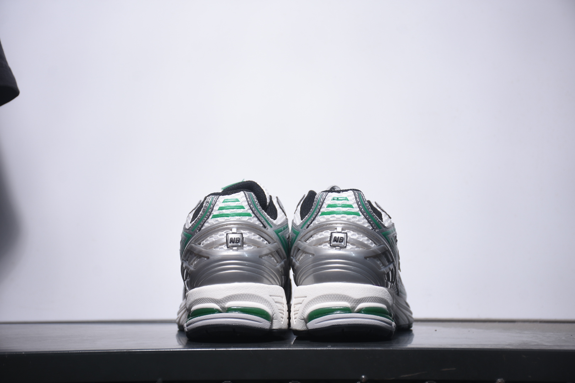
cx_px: 288
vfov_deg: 16.3
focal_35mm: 84
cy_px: 192
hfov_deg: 24.2
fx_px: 1342
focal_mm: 56
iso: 100
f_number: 5.6
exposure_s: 1/20
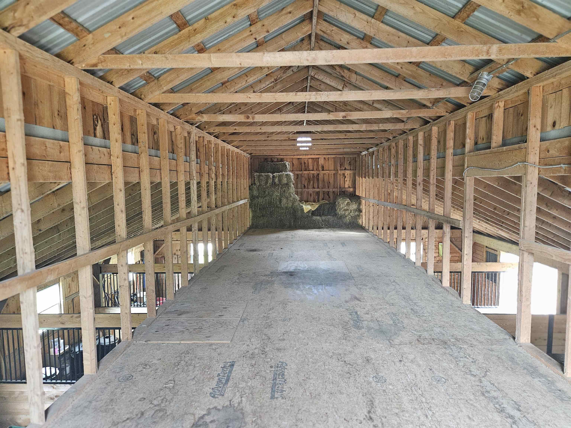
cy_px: 214
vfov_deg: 58.9
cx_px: 286
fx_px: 379
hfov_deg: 73.9
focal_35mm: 23
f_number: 1.8
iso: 640
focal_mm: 5.4
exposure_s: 1/60
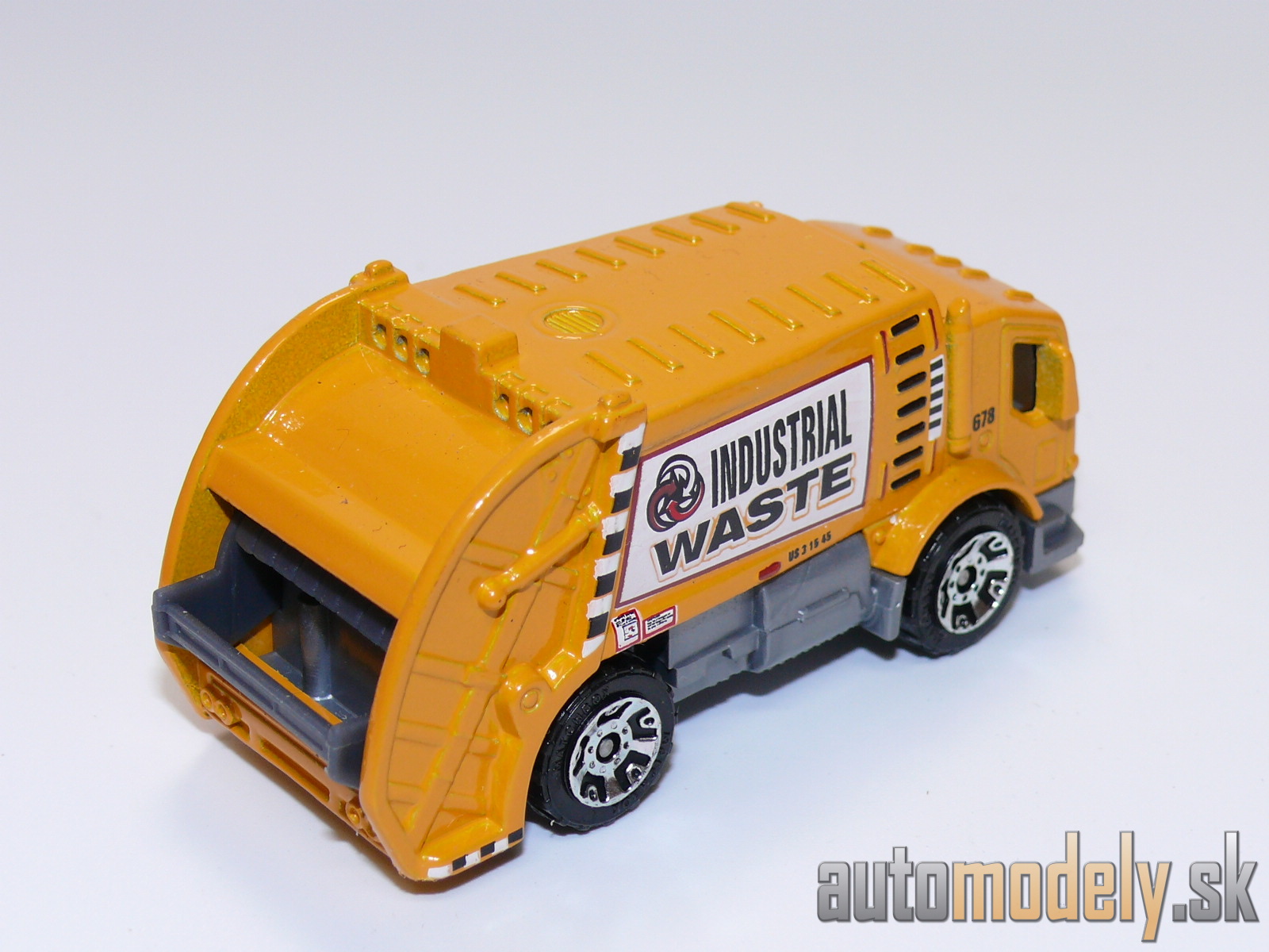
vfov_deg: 18.2
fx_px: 2969
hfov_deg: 24.1
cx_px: 634
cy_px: 476
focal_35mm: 81
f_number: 4
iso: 100
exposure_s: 1/30
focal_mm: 11.8
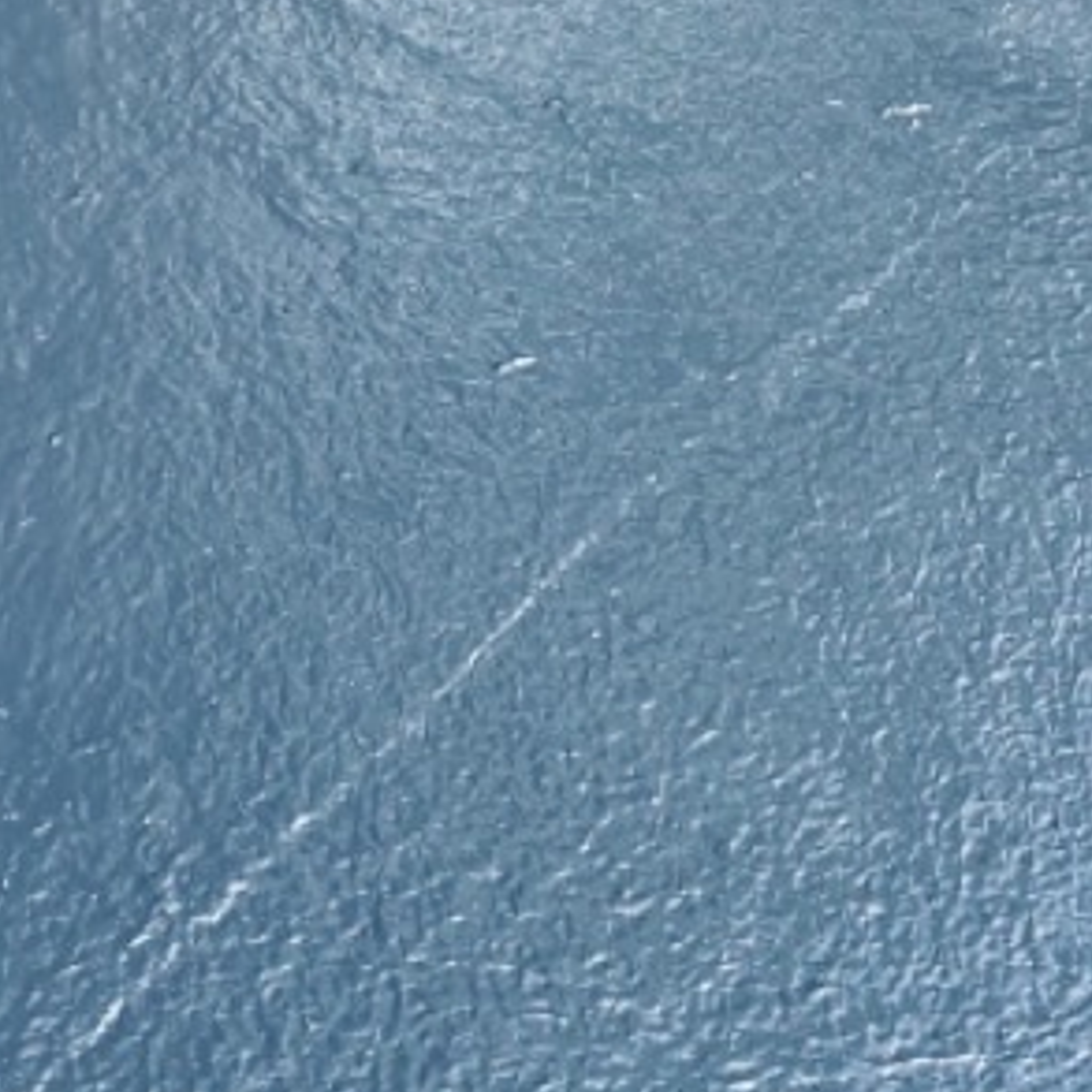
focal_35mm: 94
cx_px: 332
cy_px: -224
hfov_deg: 18.4
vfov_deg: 17.6
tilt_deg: -34.7
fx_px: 3355
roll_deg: -5.3
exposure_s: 1/553
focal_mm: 4.2
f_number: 1.6
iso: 32
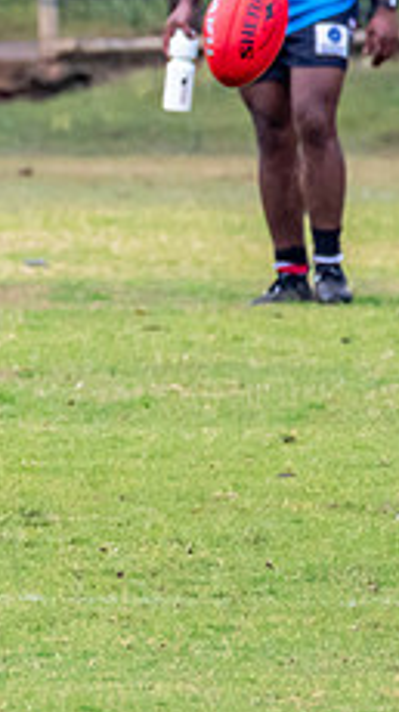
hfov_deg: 0.6
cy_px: 334
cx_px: -712
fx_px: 40754
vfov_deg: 1.0
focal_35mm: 2162
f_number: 7.1
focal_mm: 420
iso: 1250
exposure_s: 1/2000
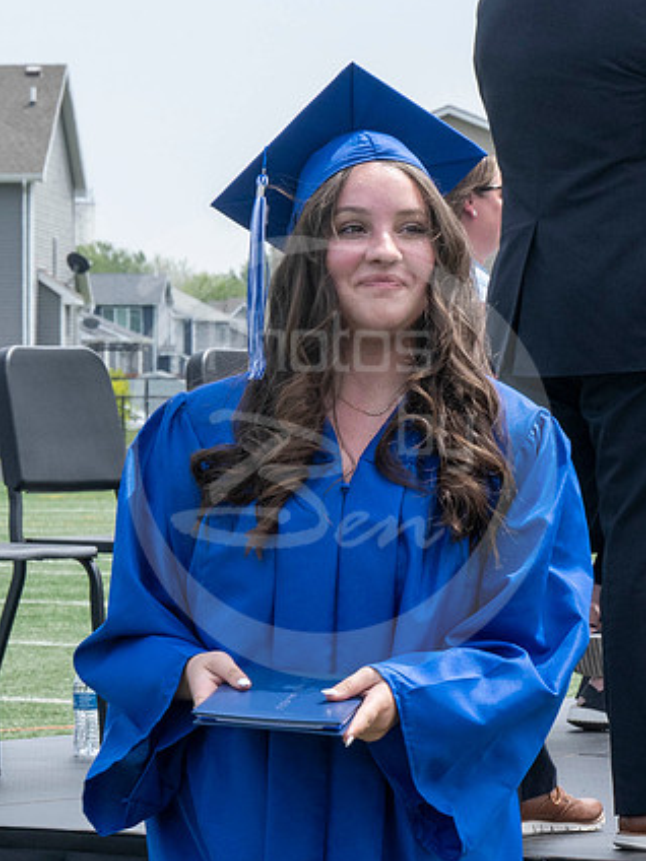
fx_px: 5997
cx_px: -9
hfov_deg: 6.1
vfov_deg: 8.2
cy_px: 512
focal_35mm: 241
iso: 200
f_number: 13
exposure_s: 1/250
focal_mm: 70
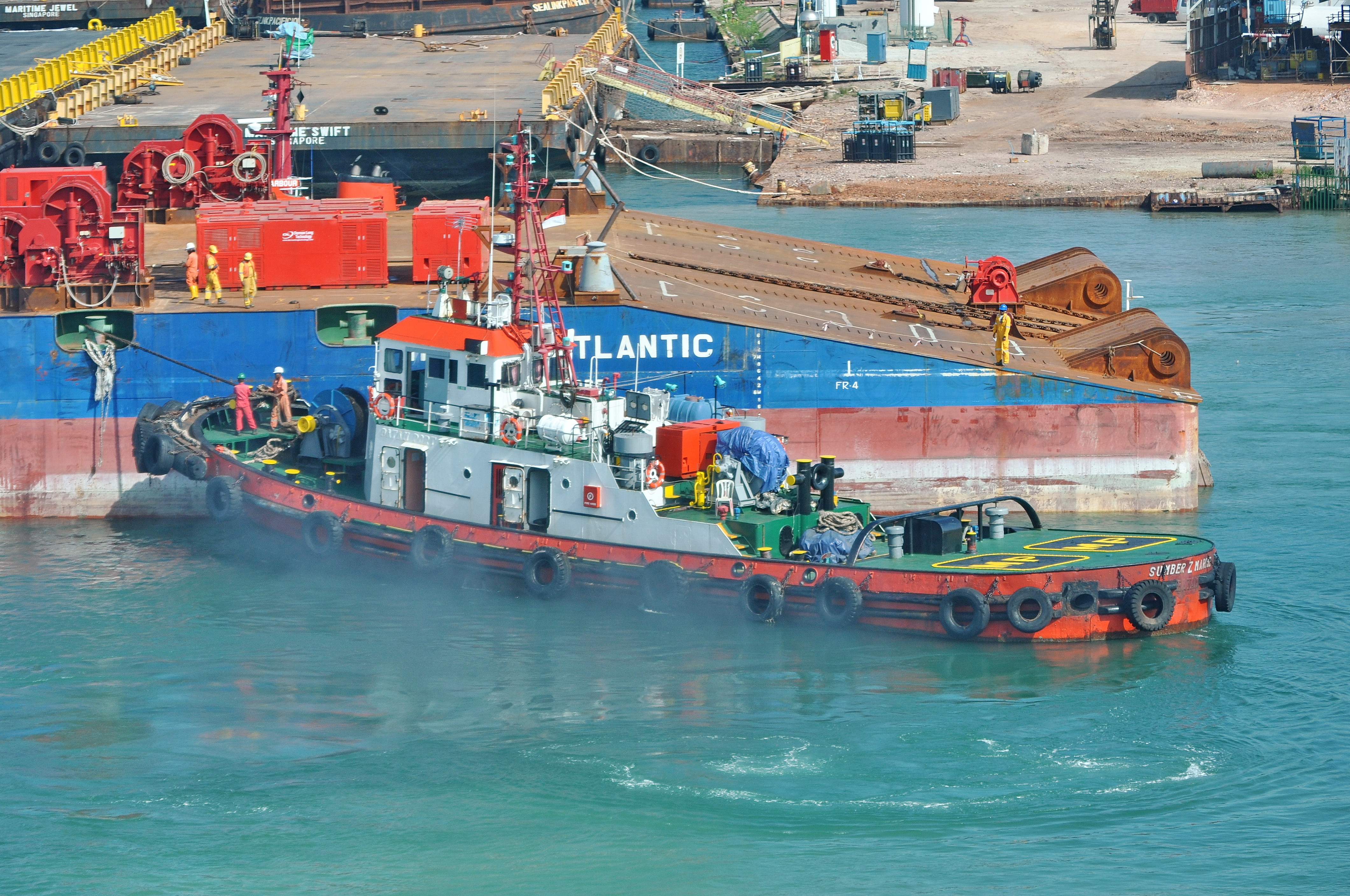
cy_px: 448
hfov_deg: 13.7
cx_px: 675
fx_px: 5618
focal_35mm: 150
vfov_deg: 9.1
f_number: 6.3
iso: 200
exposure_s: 1/160
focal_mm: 100
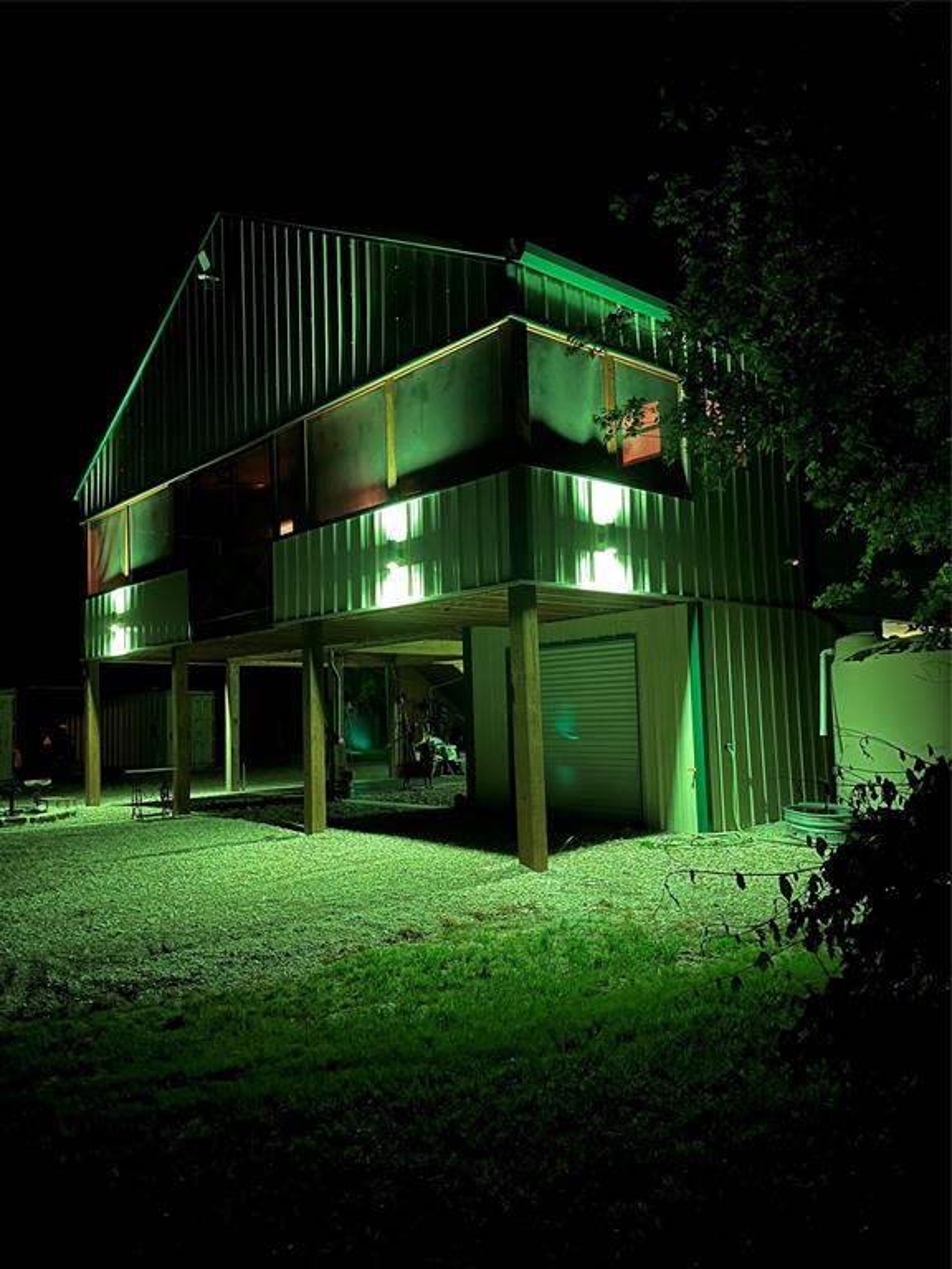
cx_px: 476
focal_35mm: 26
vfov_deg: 67.3
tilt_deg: +3.7
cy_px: 634
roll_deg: +0.7
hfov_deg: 53.1
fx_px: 953
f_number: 1.6
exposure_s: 1/5
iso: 800
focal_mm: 5.1
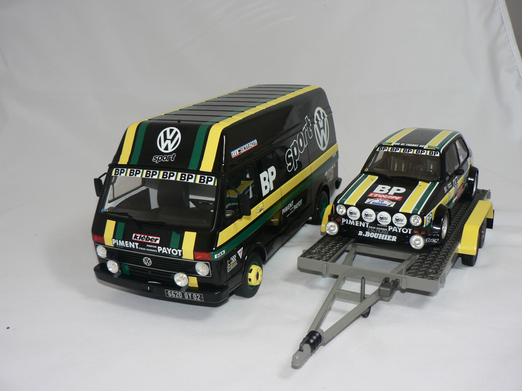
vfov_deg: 39.7
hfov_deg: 51.4
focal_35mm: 36
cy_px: 196
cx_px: 261
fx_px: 543
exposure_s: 1/60
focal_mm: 6
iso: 80
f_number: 2.8
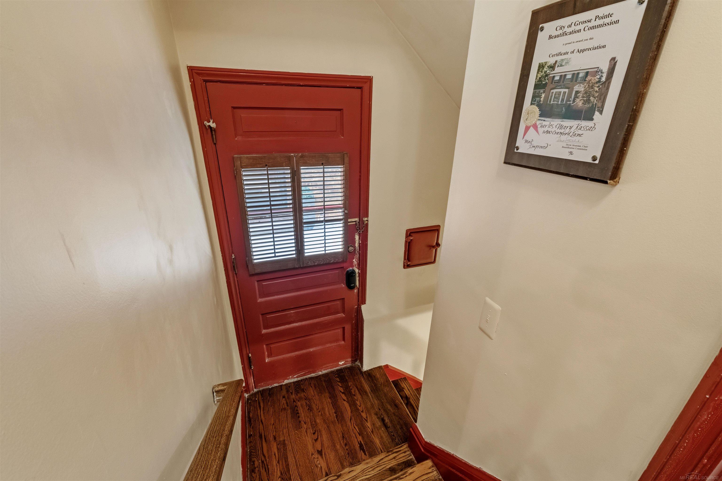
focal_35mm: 15
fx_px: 301
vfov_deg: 77.3
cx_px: 361
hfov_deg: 100.4
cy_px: 240
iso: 800
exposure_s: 1/15
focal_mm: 10
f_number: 7.1
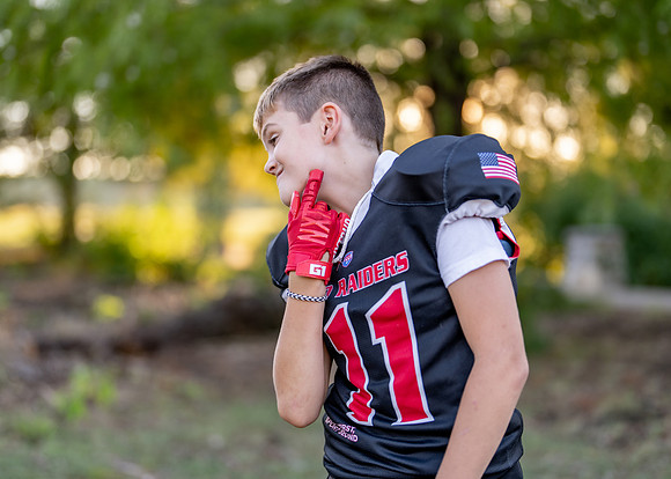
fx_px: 1103
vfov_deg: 24.5
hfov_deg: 33.8
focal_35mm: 58
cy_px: 221
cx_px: 323
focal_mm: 50
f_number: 1.2
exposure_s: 1/400
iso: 100
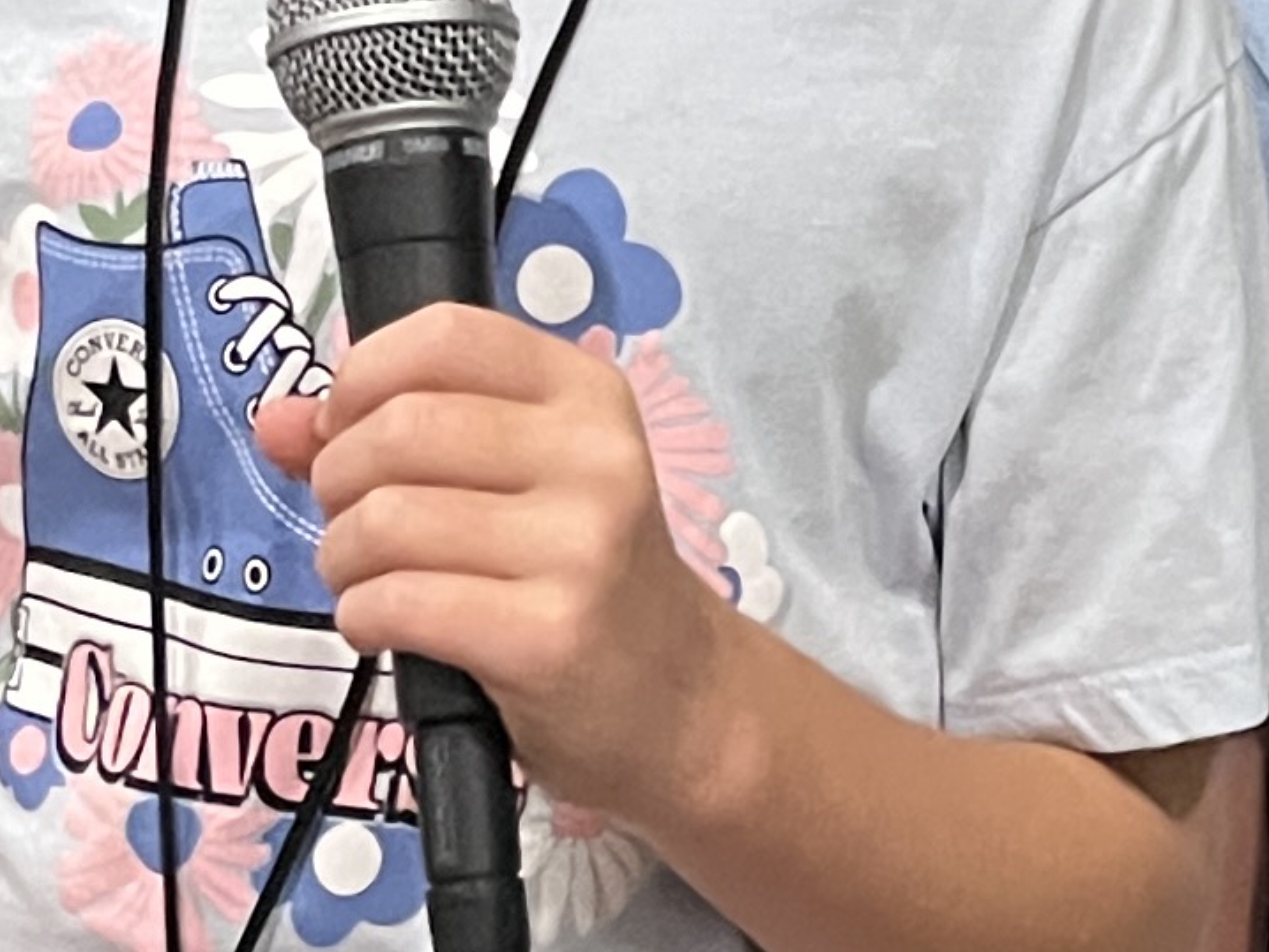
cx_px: 1396
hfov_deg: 13.3
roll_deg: -1.4
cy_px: -175
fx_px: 5354
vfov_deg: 10.0
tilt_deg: -8.3
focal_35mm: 146
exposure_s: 1/60
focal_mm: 5.1
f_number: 1.6
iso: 500
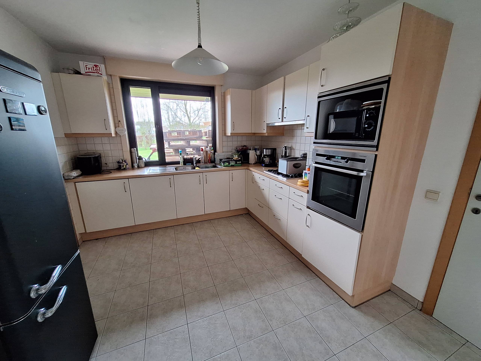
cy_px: 180
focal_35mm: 13
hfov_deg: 106.2
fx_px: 181
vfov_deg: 89.9
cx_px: 240
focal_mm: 1.74
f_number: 2.2
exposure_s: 1/50
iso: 200
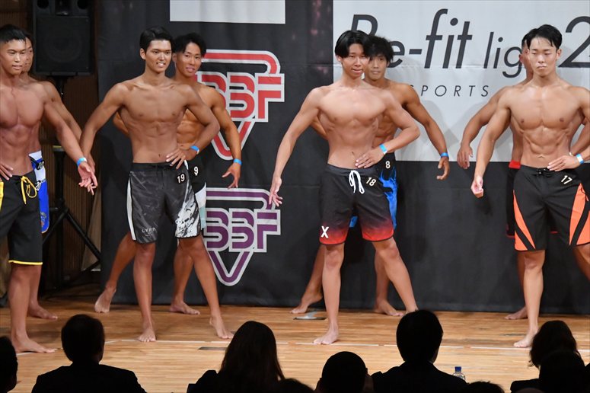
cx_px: 295
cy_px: 196
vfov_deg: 5.4
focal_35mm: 255
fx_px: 4177
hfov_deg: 8.1
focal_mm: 170
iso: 10000
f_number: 5.6
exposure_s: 1/400
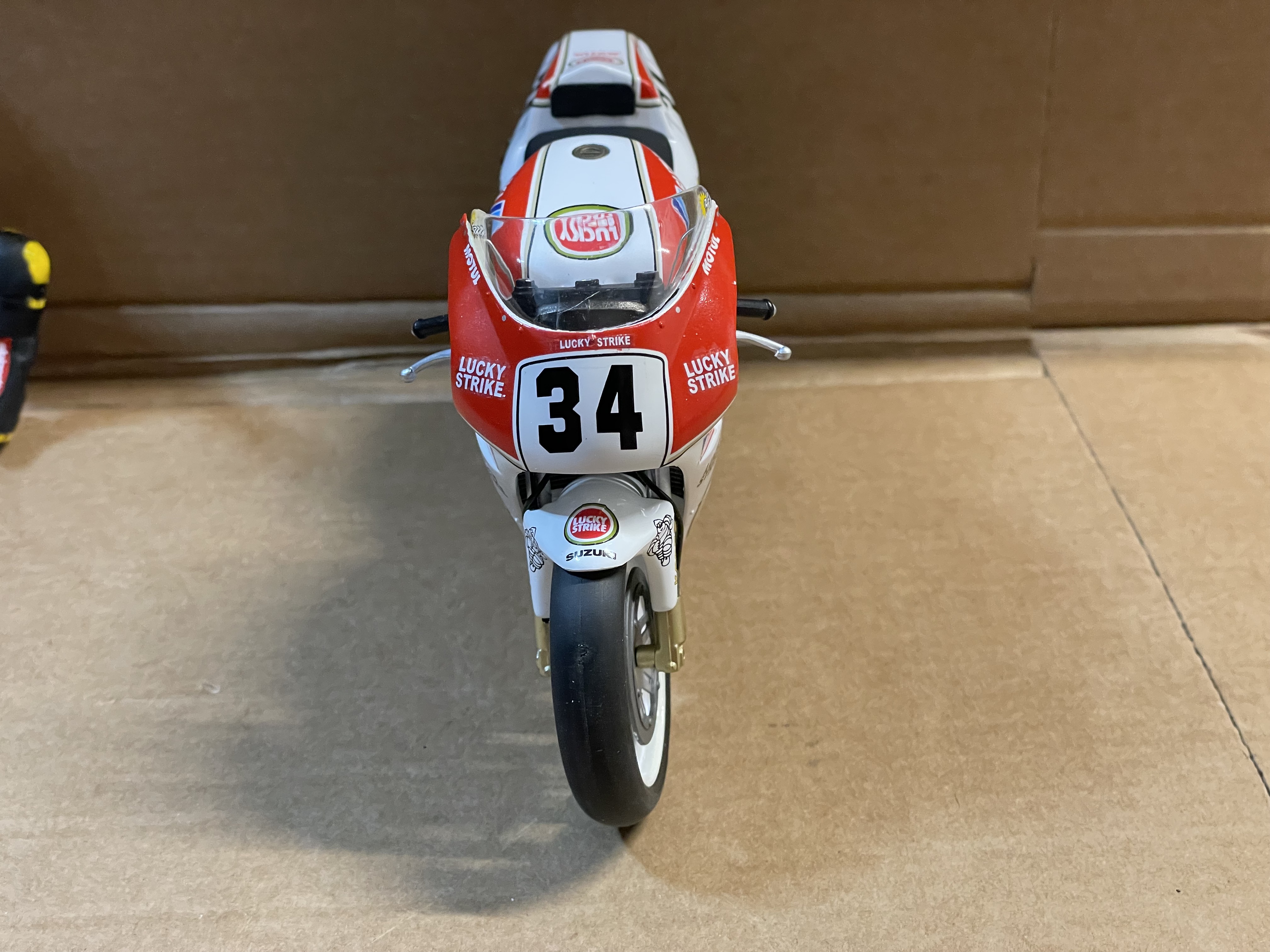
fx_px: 1908
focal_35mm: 52
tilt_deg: -30.8
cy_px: 476
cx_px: 635
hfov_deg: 36.8
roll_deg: +0.8
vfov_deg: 28.0
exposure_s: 1/50
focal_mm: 6
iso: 400
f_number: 2
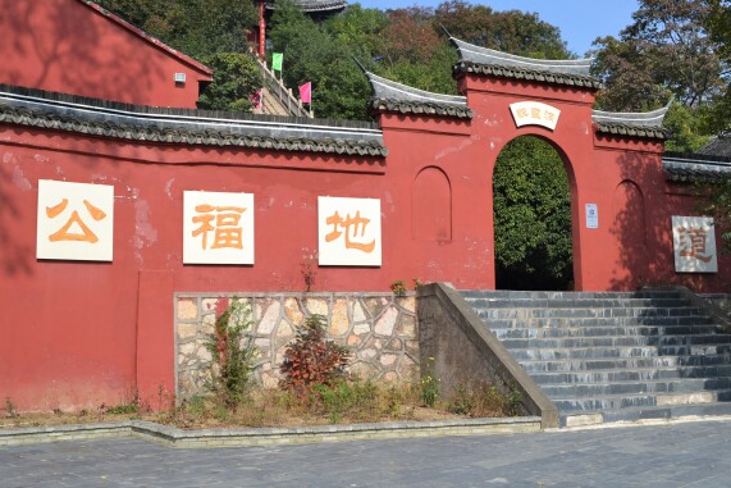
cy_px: 189
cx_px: 349
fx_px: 853
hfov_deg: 46.4
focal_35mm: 42
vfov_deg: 31.8
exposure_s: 1/250
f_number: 8
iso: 100
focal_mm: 20
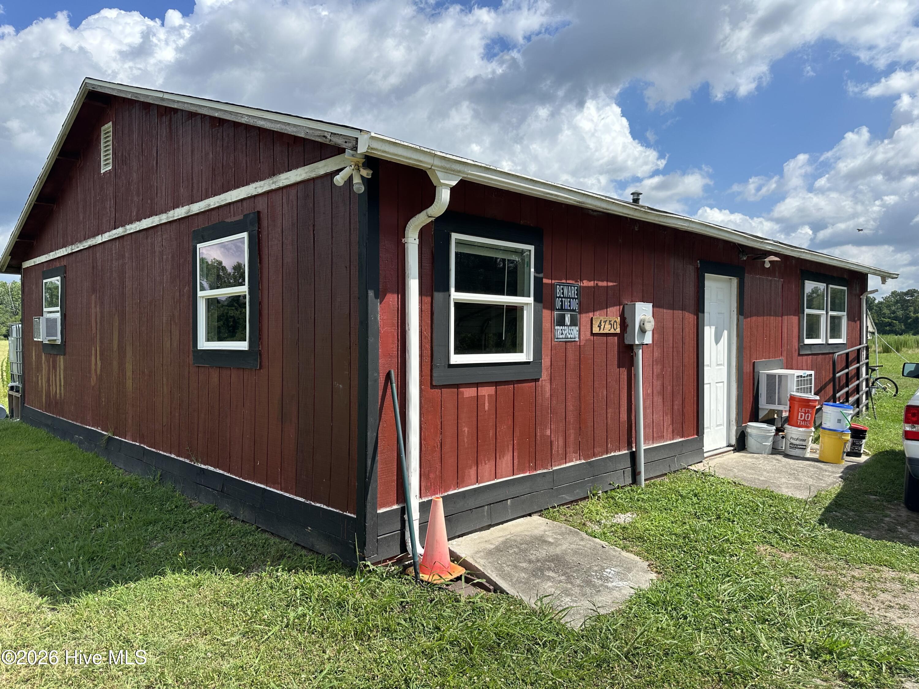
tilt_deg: -0.5
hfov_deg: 71.6
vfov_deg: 56.8
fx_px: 637
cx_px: 460
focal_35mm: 24
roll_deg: +0.3
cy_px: 344
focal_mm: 6.86
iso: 80
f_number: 1.78
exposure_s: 1/4348
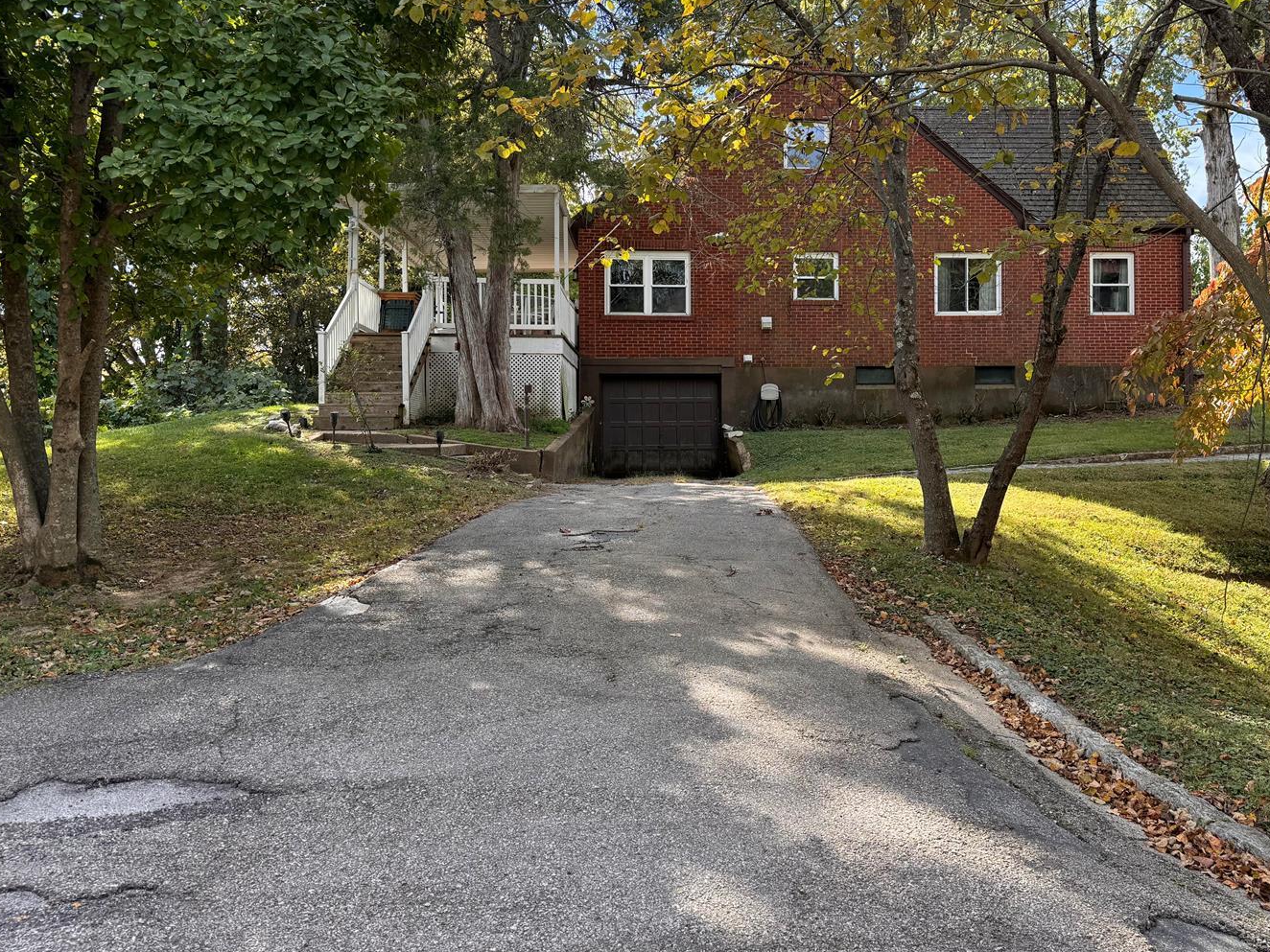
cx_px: 743
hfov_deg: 61.3
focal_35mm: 29
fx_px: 1064
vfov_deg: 48.2
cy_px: 430
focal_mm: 6.76
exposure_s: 1/572
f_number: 1.78
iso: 80
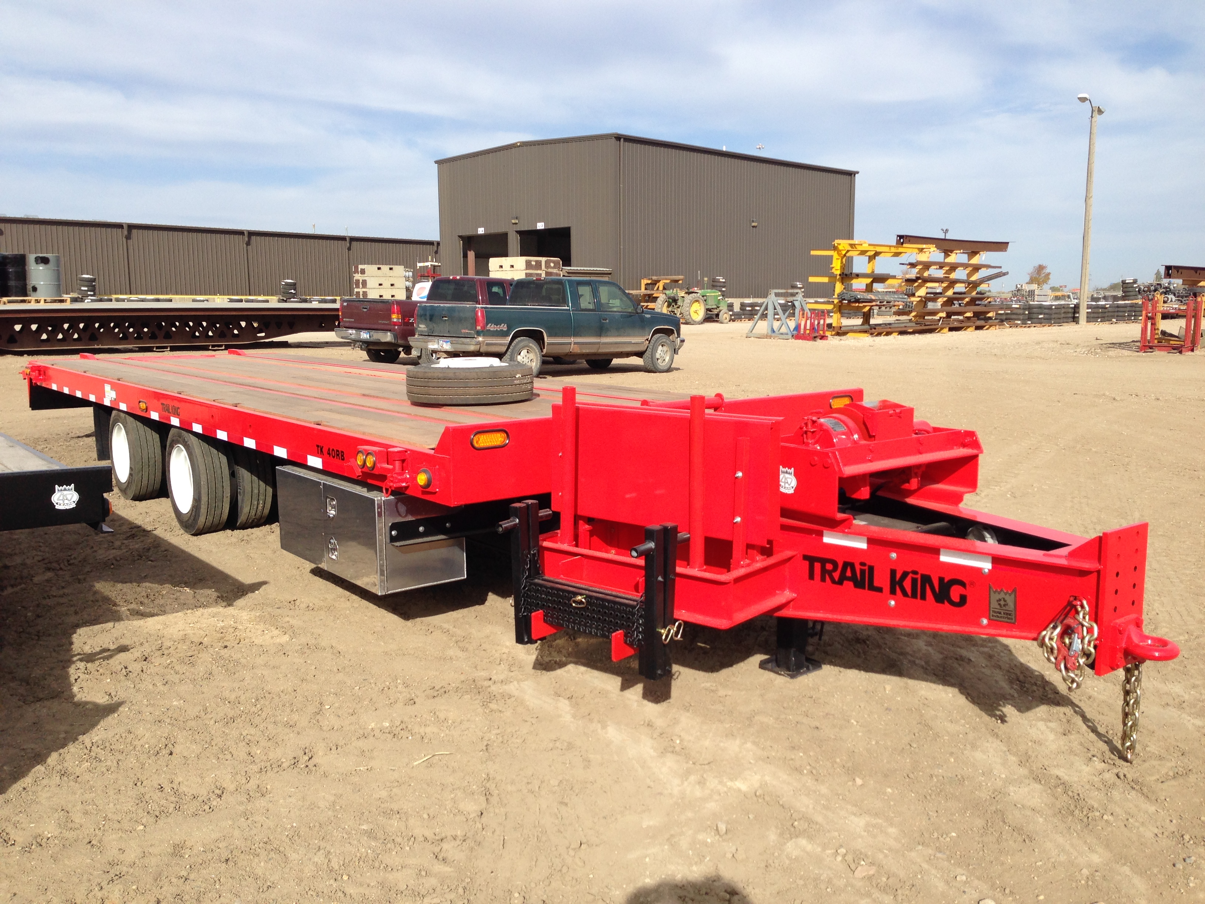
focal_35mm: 33
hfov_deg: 55.4
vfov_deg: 42.9
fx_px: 1149
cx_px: 602
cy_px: 452
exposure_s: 1/1506
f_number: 2.4
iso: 50
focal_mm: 4.12
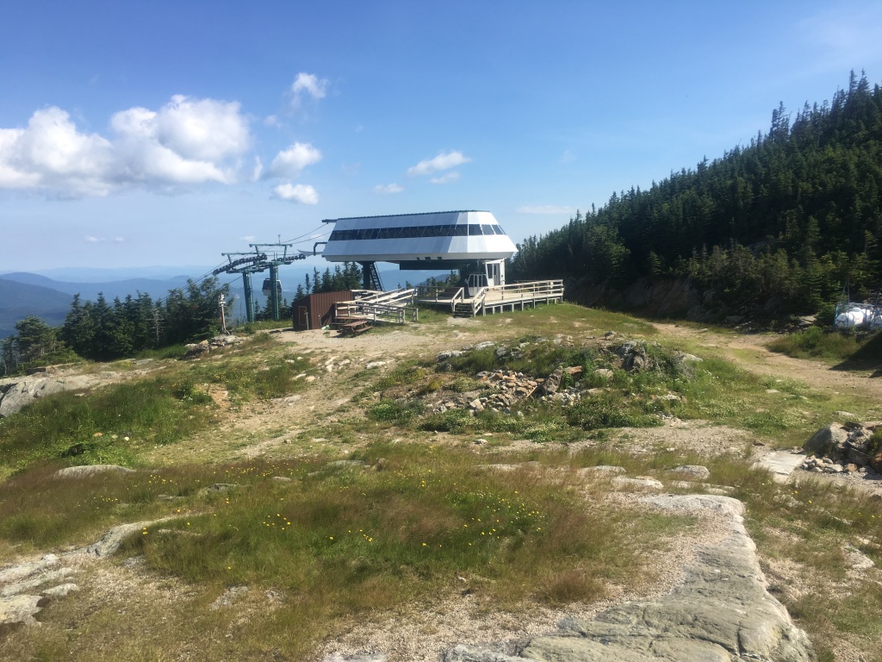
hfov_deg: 61.7
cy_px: 331
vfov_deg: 48.2
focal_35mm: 29
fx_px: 739
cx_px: 441
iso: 25
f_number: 2.2
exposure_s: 1/1241
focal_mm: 4.15
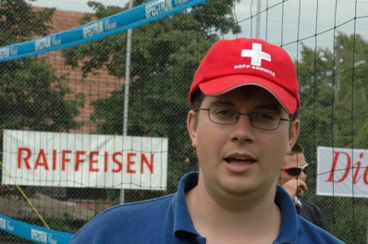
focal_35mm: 169
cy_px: 144
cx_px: 186
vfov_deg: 8.1
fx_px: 1725
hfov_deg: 12.2
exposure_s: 1/800
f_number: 14
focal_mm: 70
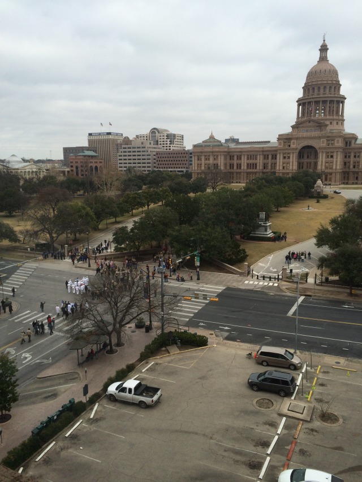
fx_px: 404
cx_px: 181
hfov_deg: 48.2
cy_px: 241
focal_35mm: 29
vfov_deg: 61.7
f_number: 2.2
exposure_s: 1/526
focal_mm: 4.15
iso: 32
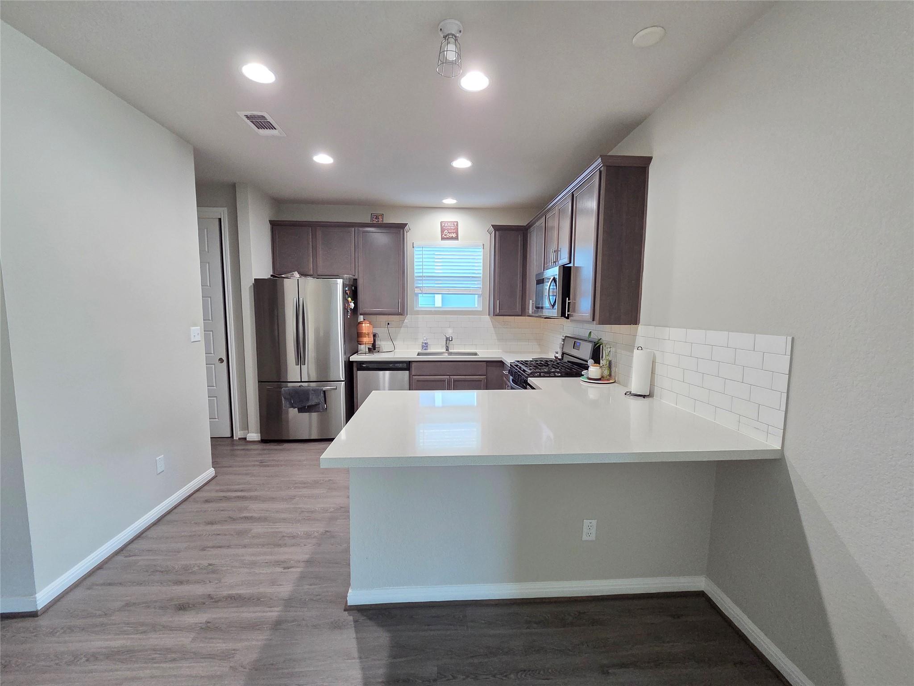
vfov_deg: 89.9
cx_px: 457
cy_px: 343
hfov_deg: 106.2
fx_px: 343
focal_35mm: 13
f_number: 2.2
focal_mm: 2.2
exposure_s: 1/60
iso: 500
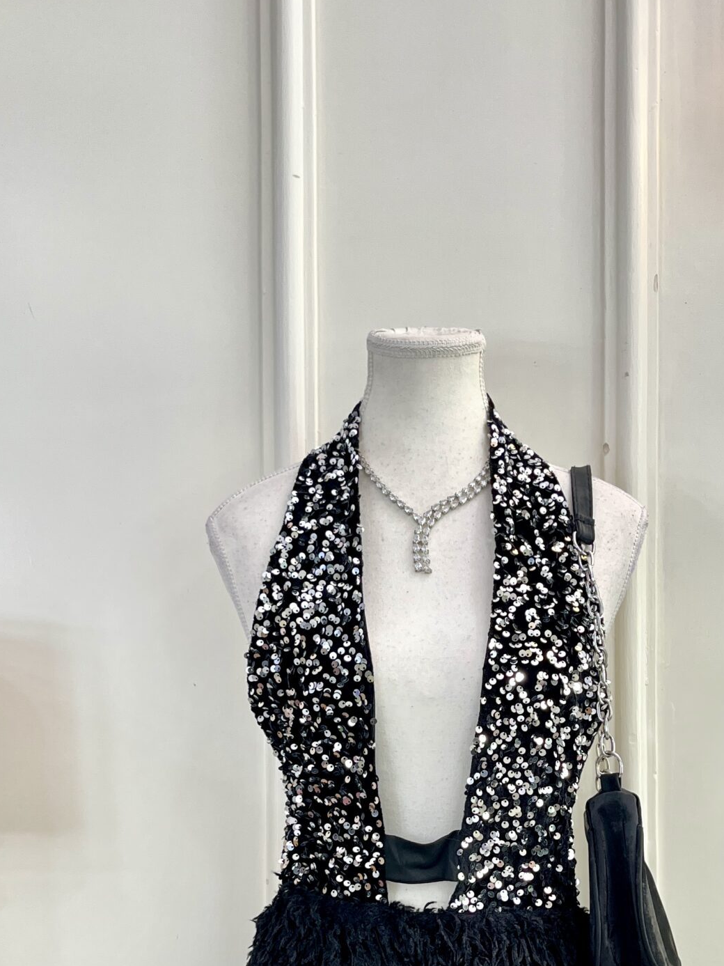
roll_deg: -0.3
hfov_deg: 30.2
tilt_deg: -2.3
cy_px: 717
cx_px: 404
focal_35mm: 48
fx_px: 1339
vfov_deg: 38.7
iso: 80
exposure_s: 1/100
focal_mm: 5.1
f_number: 1.6
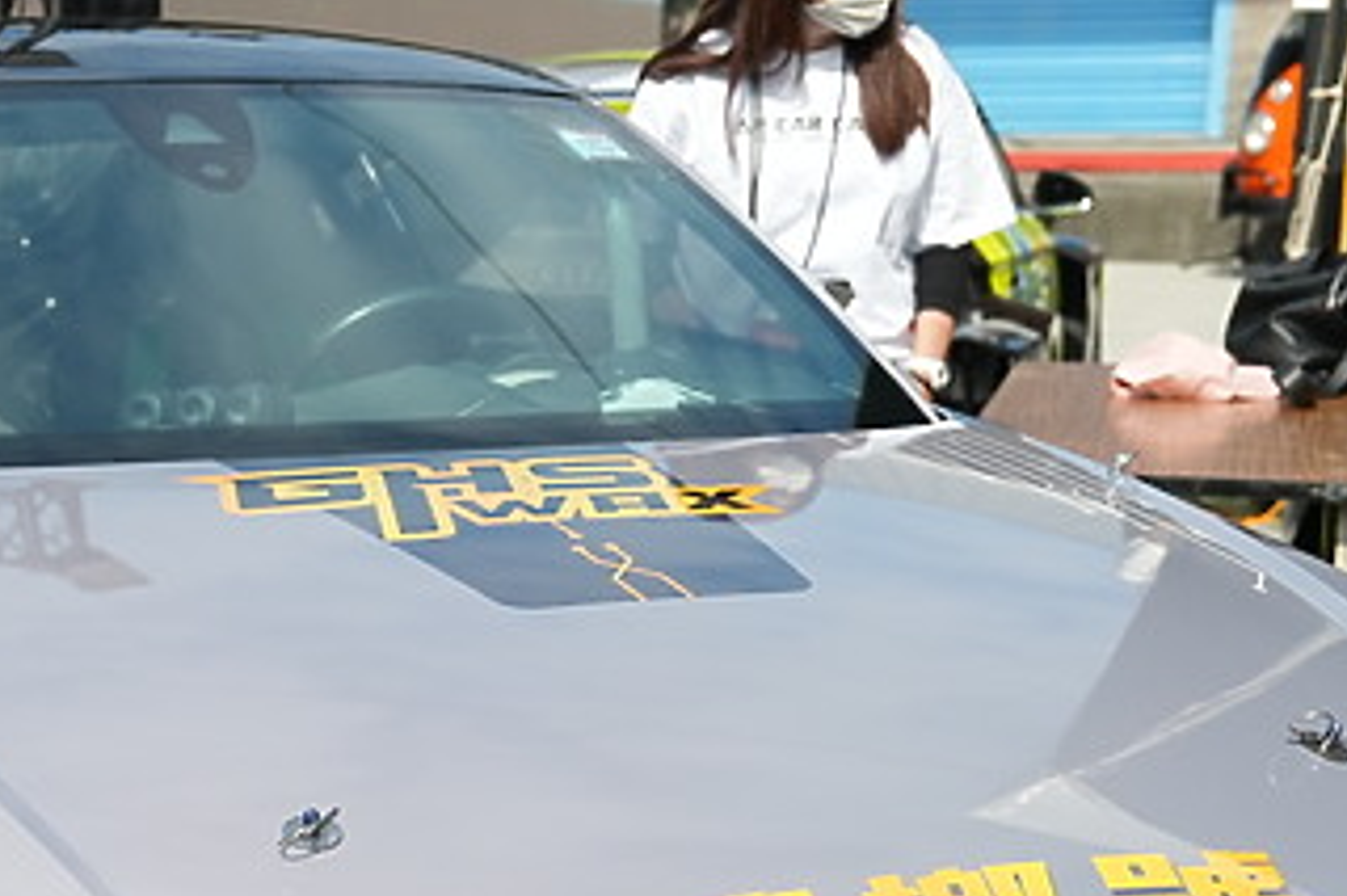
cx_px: 105
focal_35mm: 83
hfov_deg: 23.7
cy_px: 789
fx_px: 3104
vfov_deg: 16.2
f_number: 3.5
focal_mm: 34
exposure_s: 1/160
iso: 1250
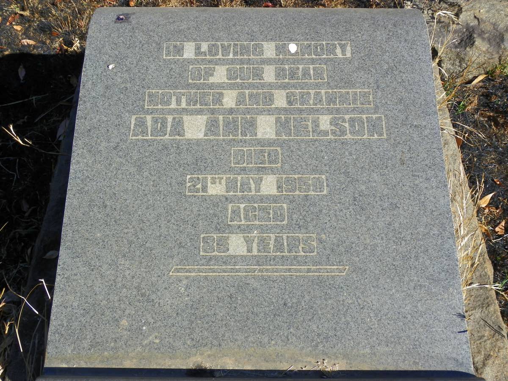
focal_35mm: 37
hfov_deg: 50.1
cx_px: 254
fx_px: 543
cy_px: 190
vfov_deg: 38.7
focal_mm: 6.6
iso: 64
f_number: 4.5
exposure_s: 1/250
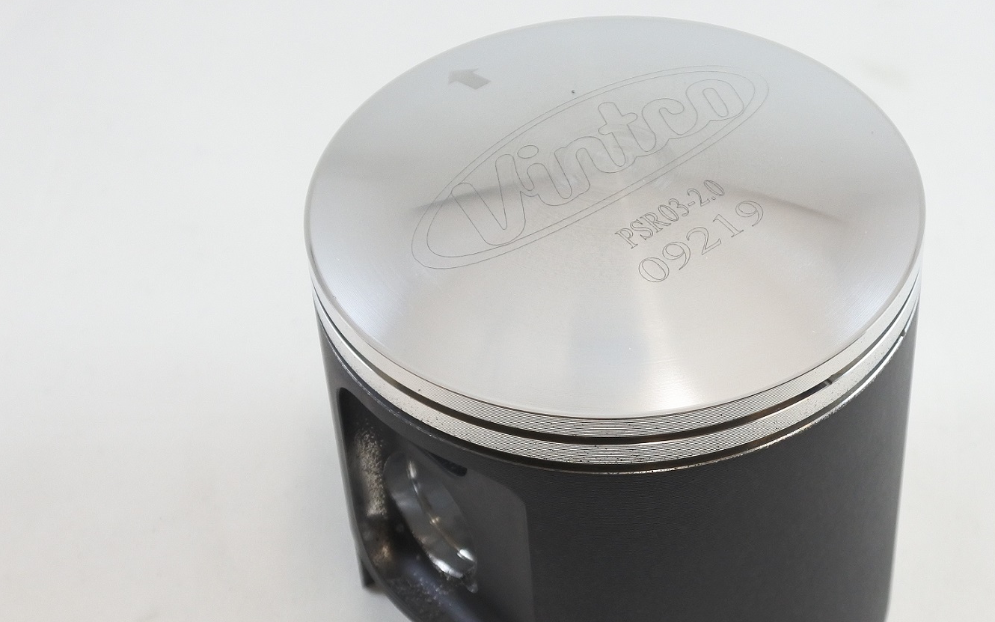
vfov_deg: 22.7
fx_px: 1546
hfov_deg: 35.5
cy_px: 399
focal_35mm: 57
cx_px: 626
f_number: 4.2
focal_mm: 15.7
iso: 500
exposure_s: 1/125
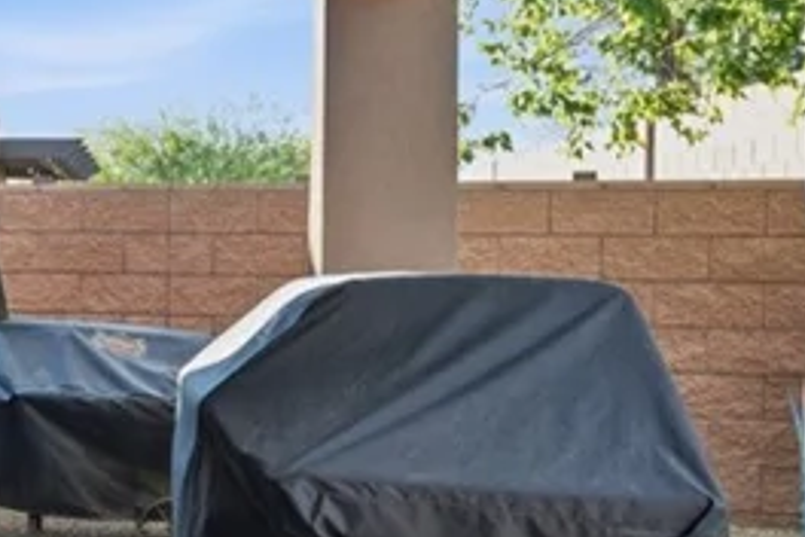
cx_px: -329
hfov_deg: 25.9
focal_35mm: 62
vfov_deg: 21.9
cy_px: 278
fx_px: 1386
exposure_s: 1/400
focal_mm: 16
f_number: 9
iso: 800
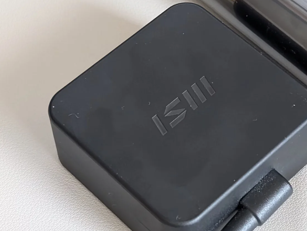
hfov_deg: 17.3
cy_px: 41
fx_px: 1004
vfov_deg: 13.1
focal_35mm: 113
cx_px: 240
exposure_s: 1/59.3
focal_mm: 6.9
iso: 213
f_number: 1.68
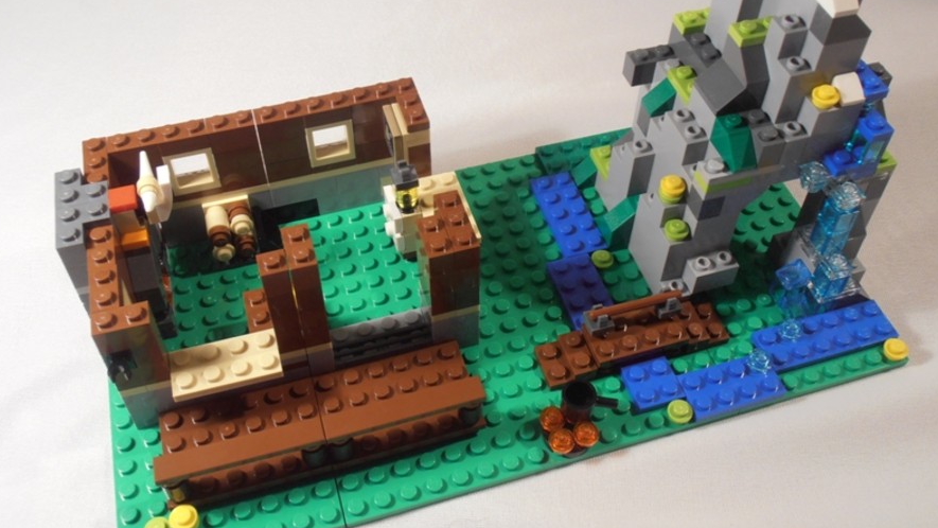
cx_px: 470
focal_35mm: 41
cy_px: 217
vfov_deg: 29.0
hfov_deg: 49.4
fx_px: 1020
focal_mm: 6.61
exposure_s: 1/20
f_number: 3.9
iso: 125
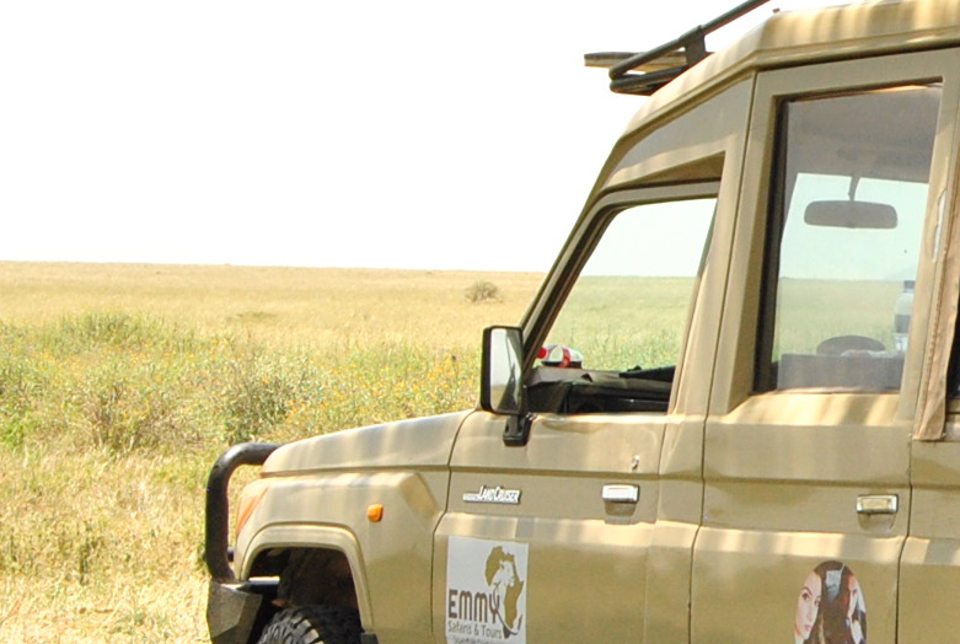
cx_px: 1132
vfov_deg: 7.7
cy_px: 222
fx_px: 4756
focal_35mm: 178
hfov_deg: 11.3
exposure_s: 1/400
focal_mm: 32
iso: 400
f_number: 10
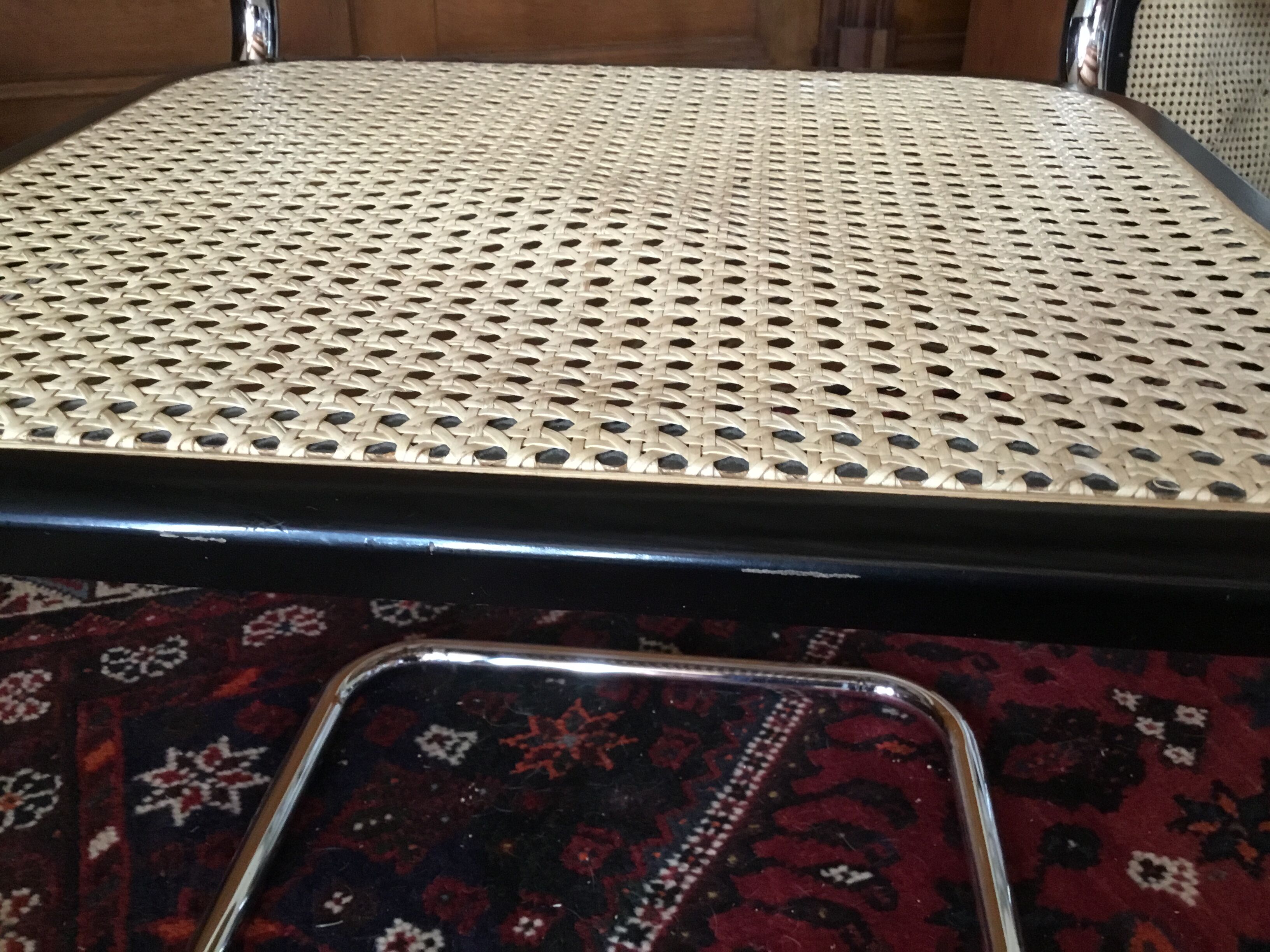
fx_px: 1137
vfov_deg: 45.4
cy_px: 476
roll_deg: -0.1
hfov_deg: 58.4
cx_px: 635
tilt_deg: -28.5
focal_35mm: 31
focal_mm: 3.3
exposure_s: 1/33
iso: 160
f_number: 2.4
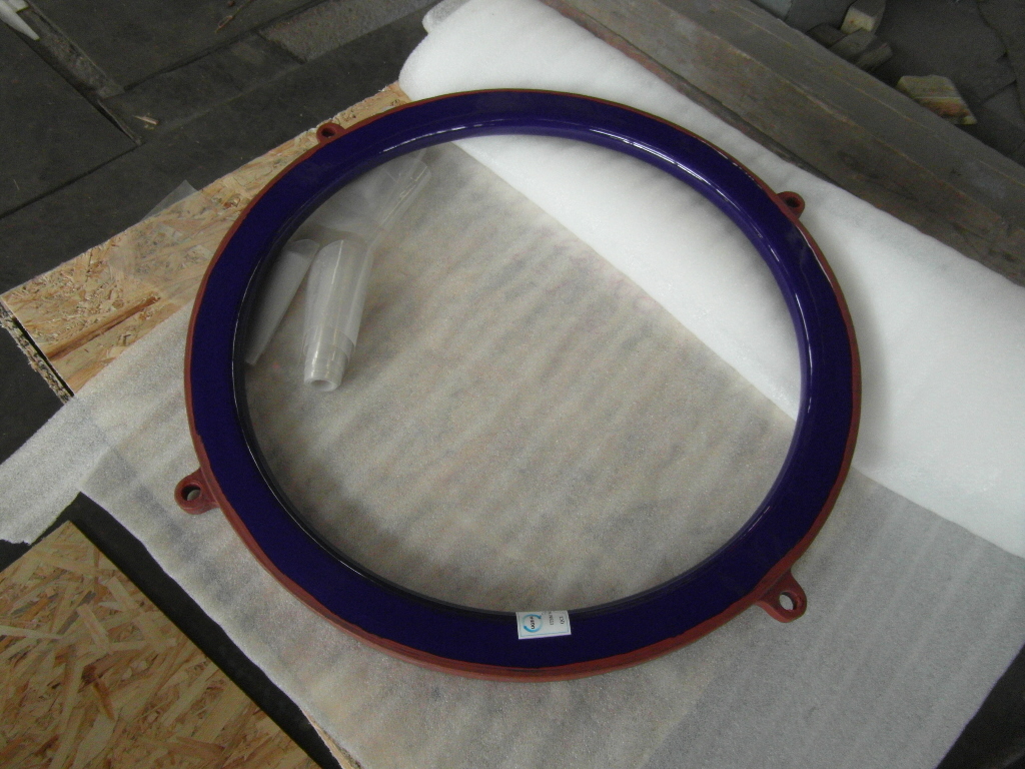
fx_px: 711
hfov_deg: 71.6
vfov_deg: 56.8
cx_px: 512
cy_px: 384
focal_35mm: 24
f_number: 3.2
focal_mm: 4
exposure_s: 1/30
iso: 240
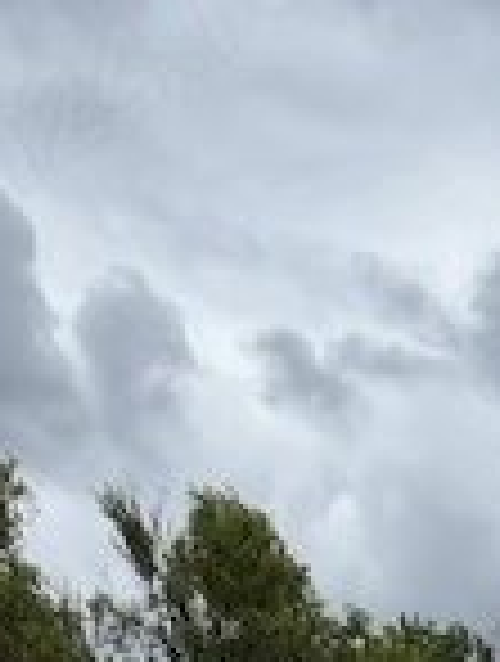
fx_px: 1457
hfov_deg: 16.3
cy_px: 1657
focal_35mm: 76
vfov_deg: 14.3
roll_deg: -1.8
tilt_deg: -26.8
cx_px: 905
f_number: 2.2
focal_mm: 2.22
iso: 40
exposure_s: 1/651
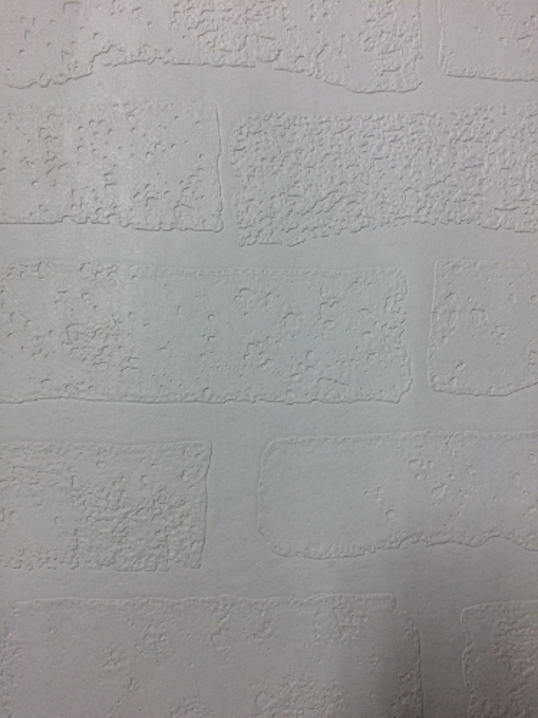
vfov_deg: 61.7
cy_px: 359
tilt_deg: -85.0
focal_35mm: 29
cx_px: 269
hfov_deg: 48.2
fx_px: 601
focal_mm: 4.15
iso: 64
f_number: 2.2
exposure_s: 1/33
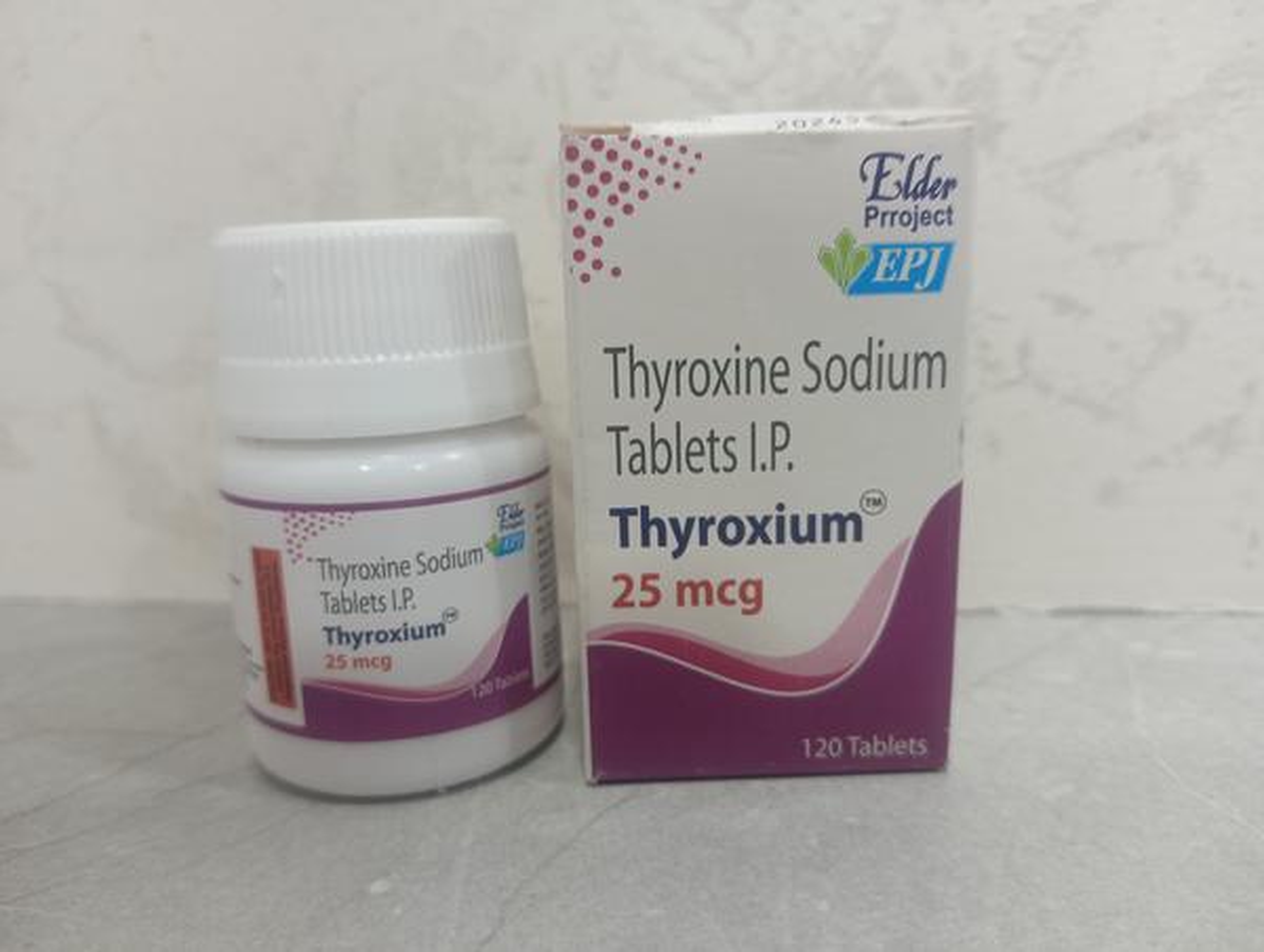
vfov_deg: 53.2
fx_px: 951
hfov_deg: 67.2
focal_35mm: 26
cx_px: 632
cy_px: 476
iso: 400
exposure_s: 1/33.3
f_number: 1.8
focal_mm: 4.05
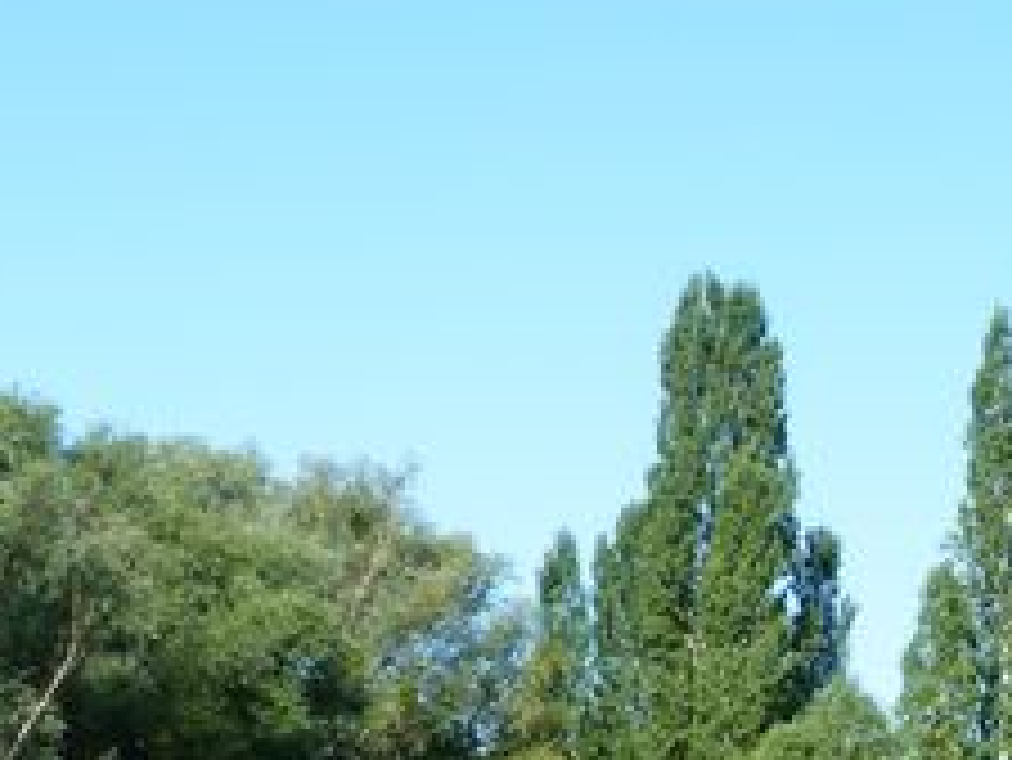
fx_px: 4154
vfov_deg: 10.3
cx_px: 1624
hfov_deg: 13.0
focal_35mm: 142
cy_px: 926
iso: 80
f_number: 5
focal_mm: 7.3
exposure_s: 1/200
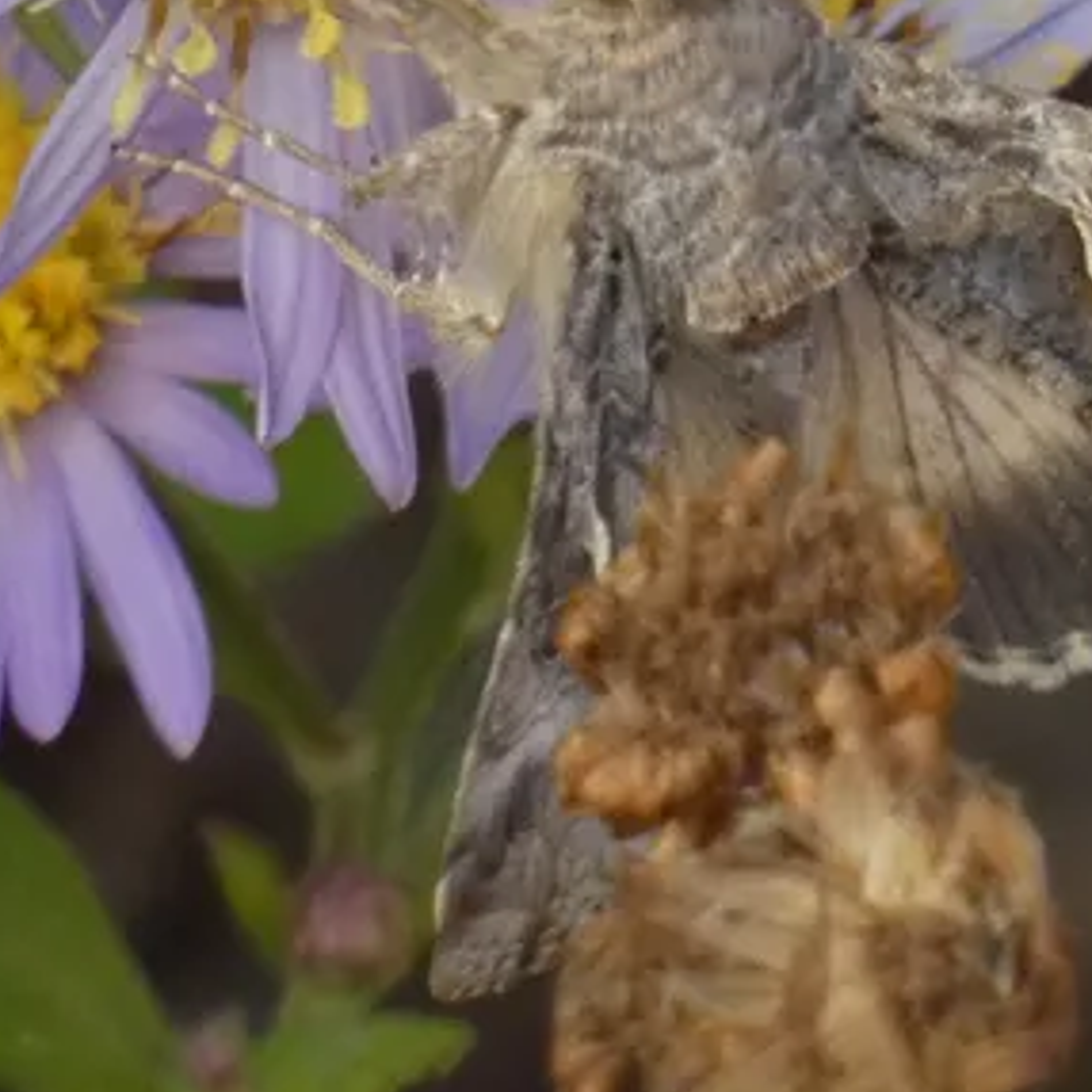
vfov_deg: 1.6
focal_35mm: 1120
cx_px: 691
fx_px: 39973
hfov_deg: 1.6
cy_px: 206
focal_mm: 101.4
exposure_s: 1/100
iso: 250
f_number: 5.6
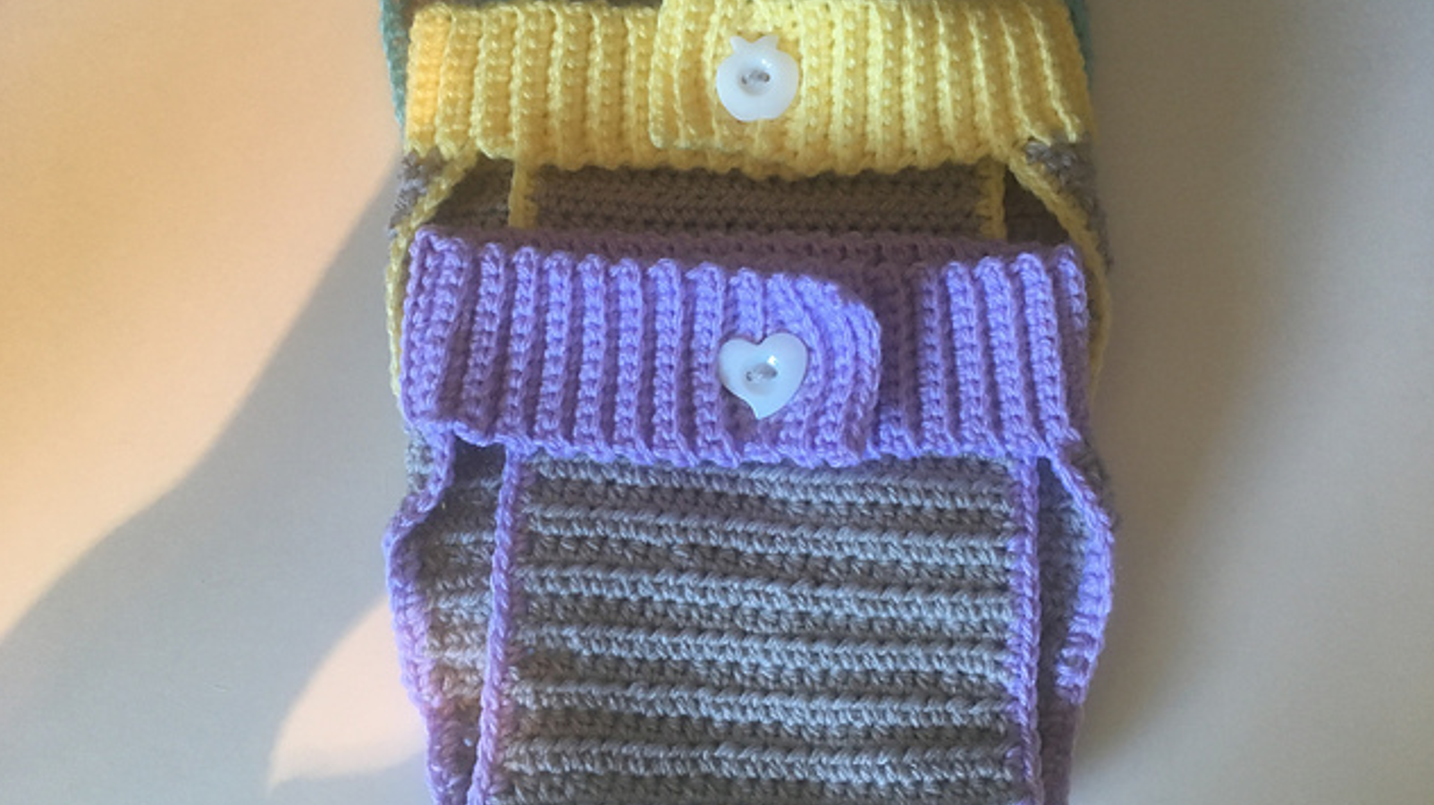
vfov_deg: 36.5
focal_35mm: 32
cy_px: 329
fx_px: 1216
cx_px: 712
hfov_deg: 61.0
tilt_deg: -68.9
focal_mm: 4.15
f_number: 2.2
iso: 125
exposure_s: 1/30
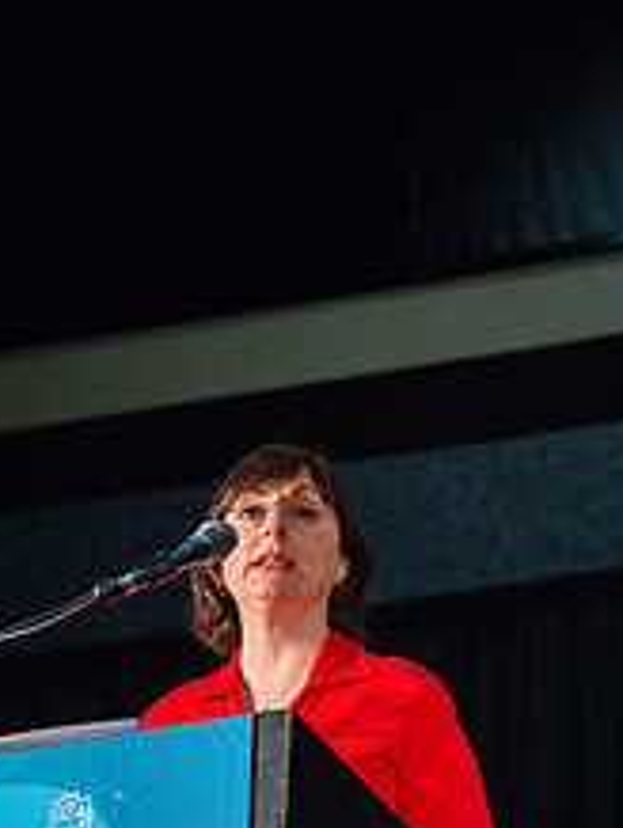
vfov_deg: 9.1
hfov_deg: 6.8
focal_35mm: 217
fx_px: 5197
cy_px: 602
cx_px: 676
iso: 1600
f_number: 4.5
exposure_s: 1/200
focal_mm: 85
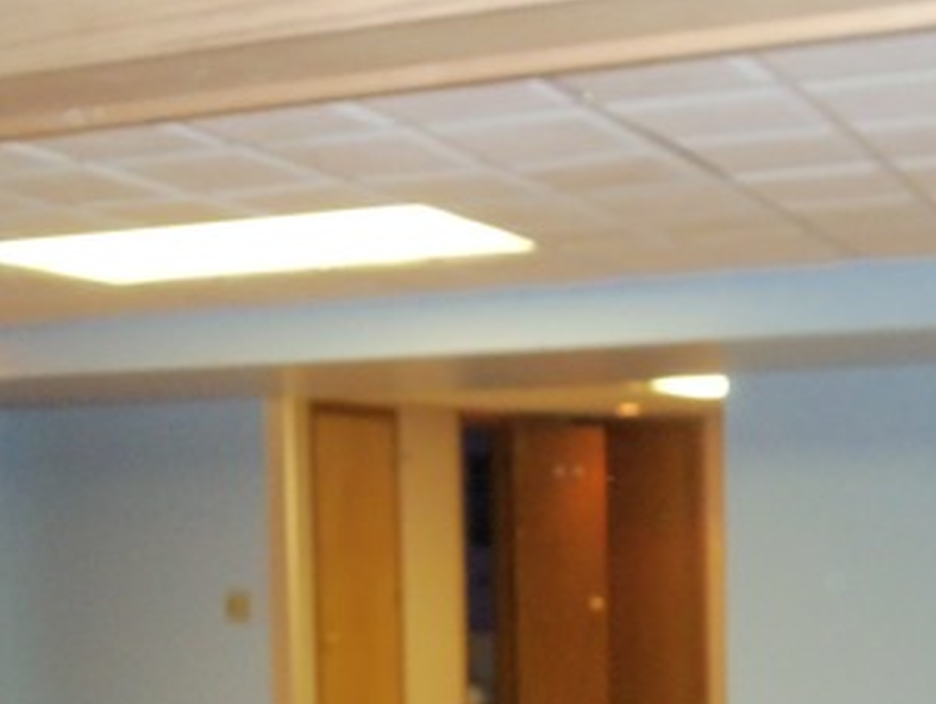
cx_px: 670
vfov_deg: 23.4
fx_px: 1678
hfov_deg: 30.8
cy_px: 548
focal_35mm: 62
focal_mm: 5.2
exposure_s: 1/30
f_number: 3.4
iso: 200
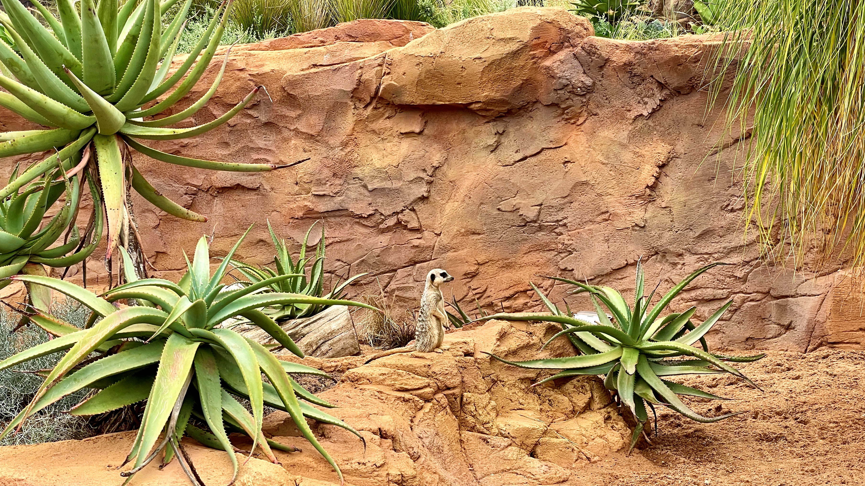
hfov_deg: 33.3
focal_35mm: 63
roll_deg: -1.4
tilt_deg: -7.7
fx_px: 1445
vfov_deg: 19.0
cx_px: 470
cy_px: 329
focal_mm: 6
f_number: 2
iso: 25
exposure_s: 1/607
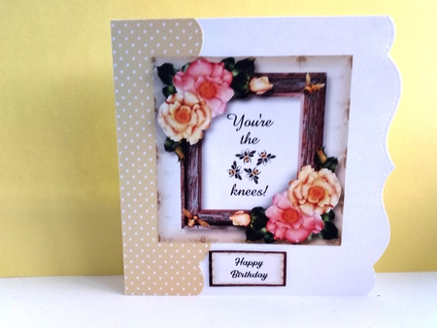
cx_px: 218
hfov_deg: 65.4
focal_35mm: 27
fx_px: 341
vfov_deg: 51.3
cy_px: 164
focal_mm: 3.5
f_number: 2
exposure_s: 1/33.3
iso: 402
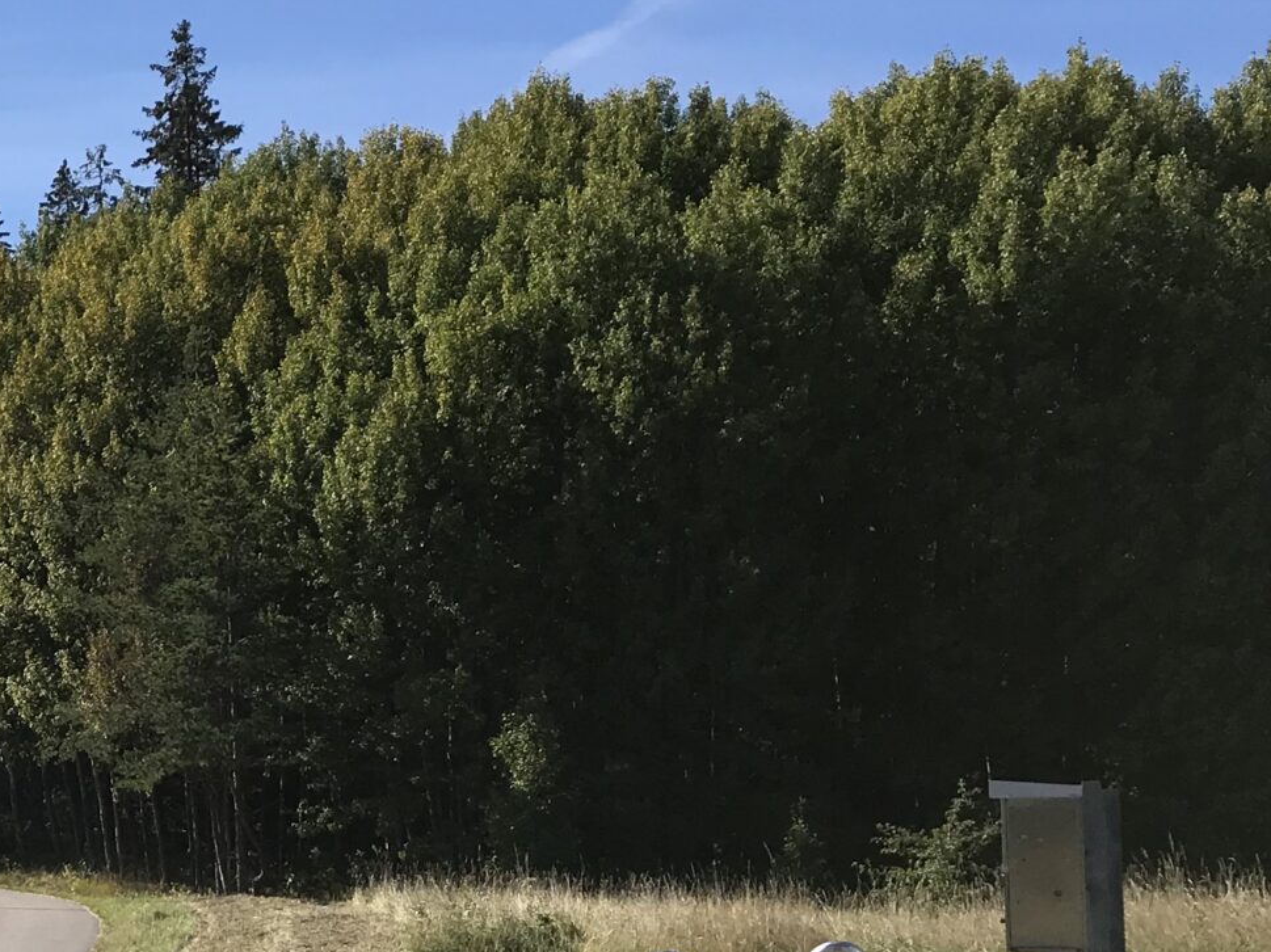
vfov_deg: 19.8
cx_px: -219
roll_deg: -1.3
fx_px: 2716
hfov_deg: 24.1
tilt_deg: +3.2
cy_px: 669
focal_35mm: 74
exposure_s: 1/2457
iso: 20
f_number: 1.8
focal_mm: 3.99
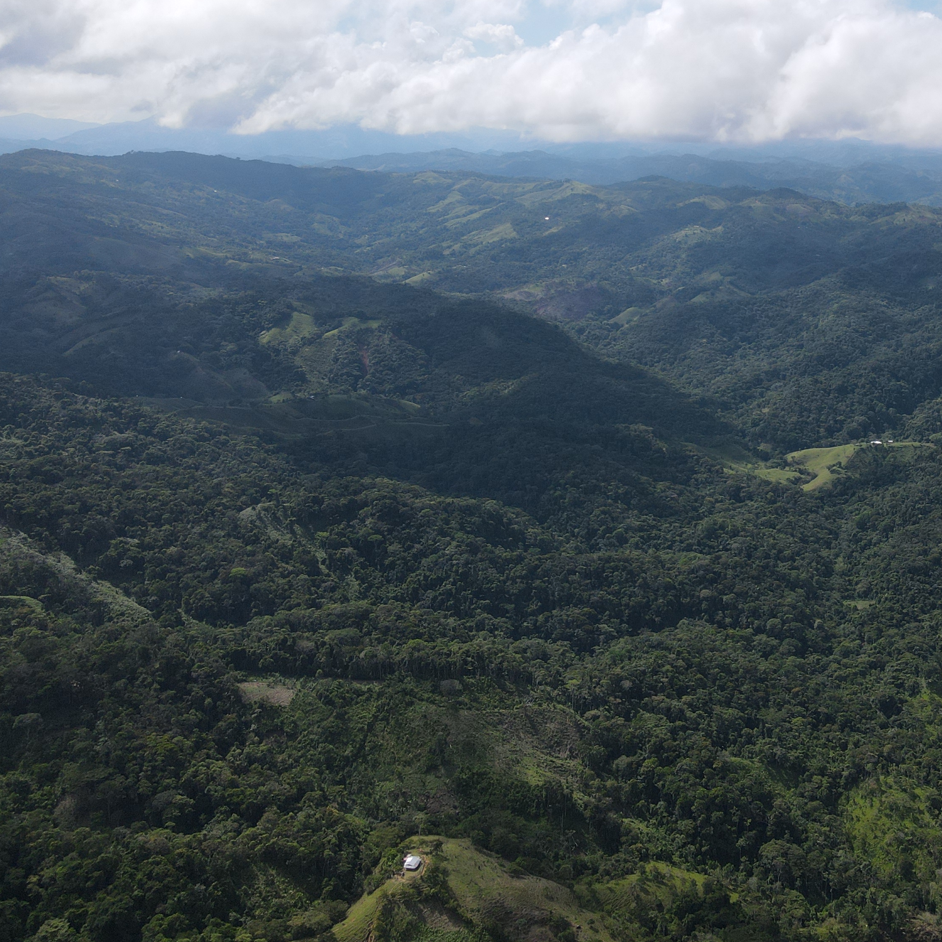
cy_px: 337
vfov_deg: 43.4
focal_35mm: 38
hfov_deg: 42.3
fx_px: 1170
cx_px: 724
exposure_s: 1/1000
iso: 100
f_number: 2.8
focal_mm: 4.5
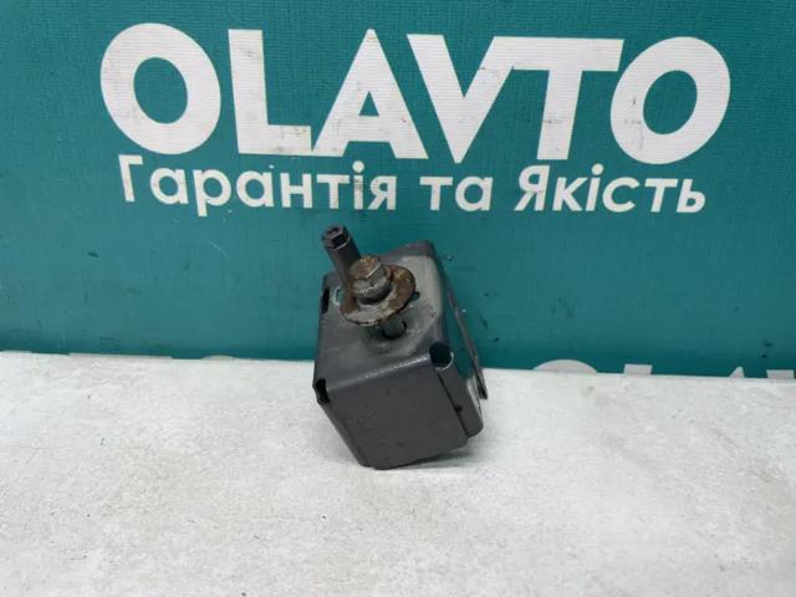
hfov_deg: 67.3
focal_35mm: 26
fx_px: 598
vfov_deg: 53.1
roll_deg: -1.1
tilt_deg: -25.8
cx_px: 398
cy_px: 298
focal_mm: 4.2
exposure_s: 1/100
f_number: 1.6
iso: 80
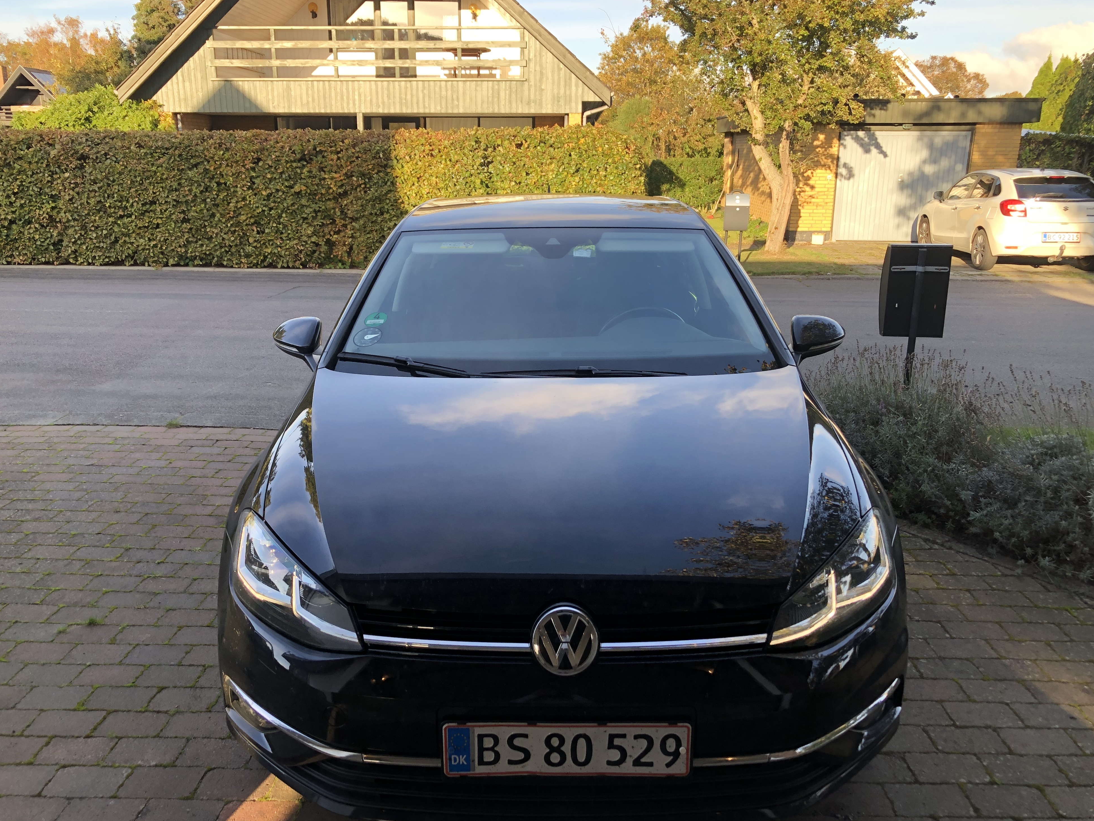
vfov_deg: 48.2
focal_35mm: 29
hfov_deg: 61.7
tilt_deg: -16.1
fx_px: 917
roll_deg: +0.2
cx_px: 546
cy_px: 422
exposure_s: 1/381
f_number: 1.8
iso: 40
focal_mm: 3.99
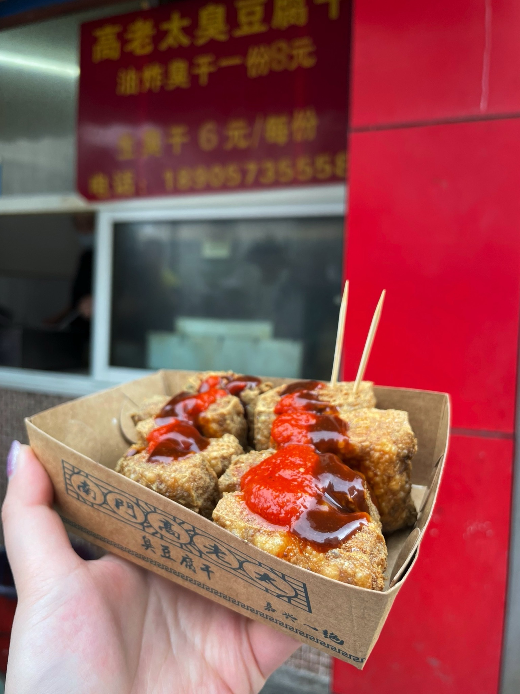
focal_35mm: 26
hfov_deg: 53.1
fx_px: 521
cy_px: 347
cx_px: 260
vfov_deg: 67.3
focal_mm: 4.2
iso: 32
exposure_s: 1/292
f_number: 1.6
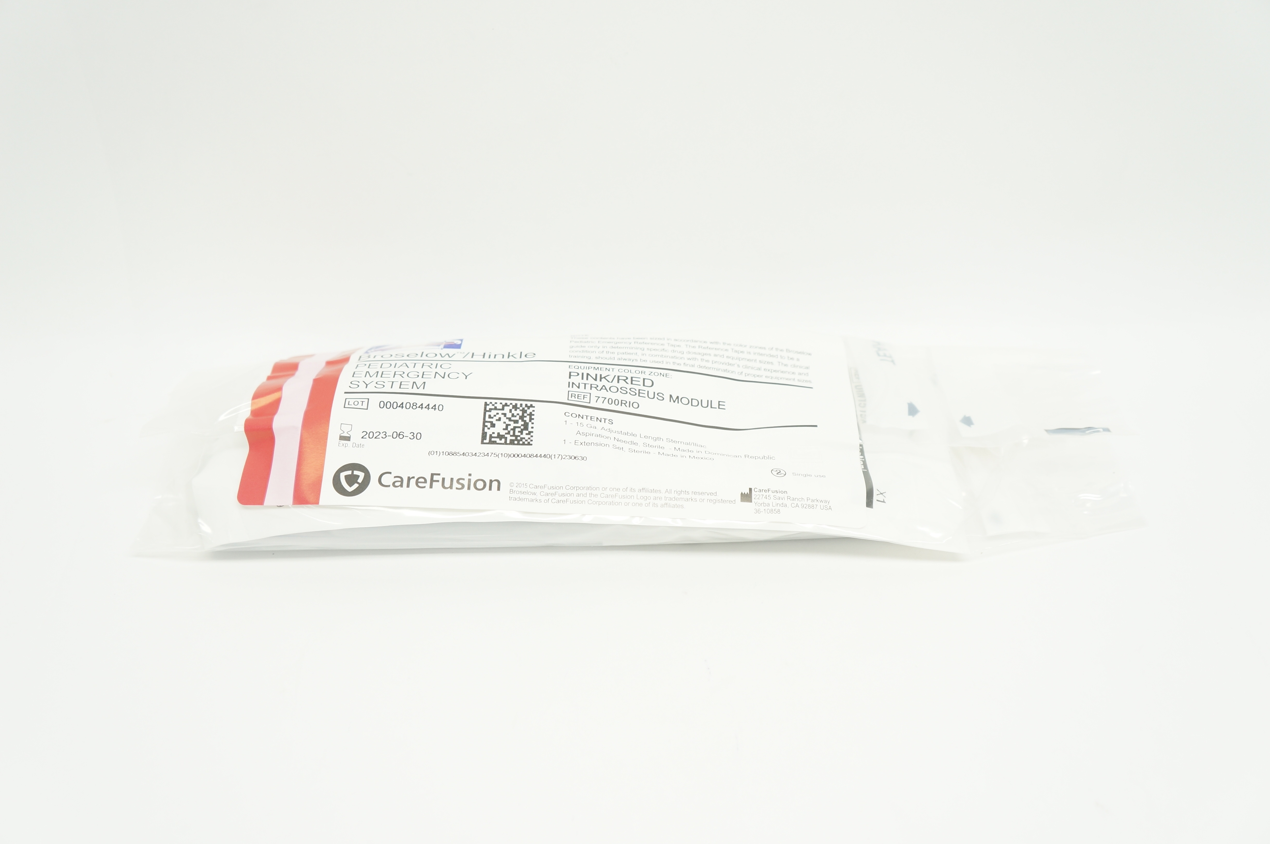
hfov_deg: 48.0
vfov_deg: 32.9
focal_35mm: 40
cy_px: 422
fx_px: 1427
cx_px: 635
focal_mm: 27
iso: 400
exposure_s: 1/100
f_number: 4.5
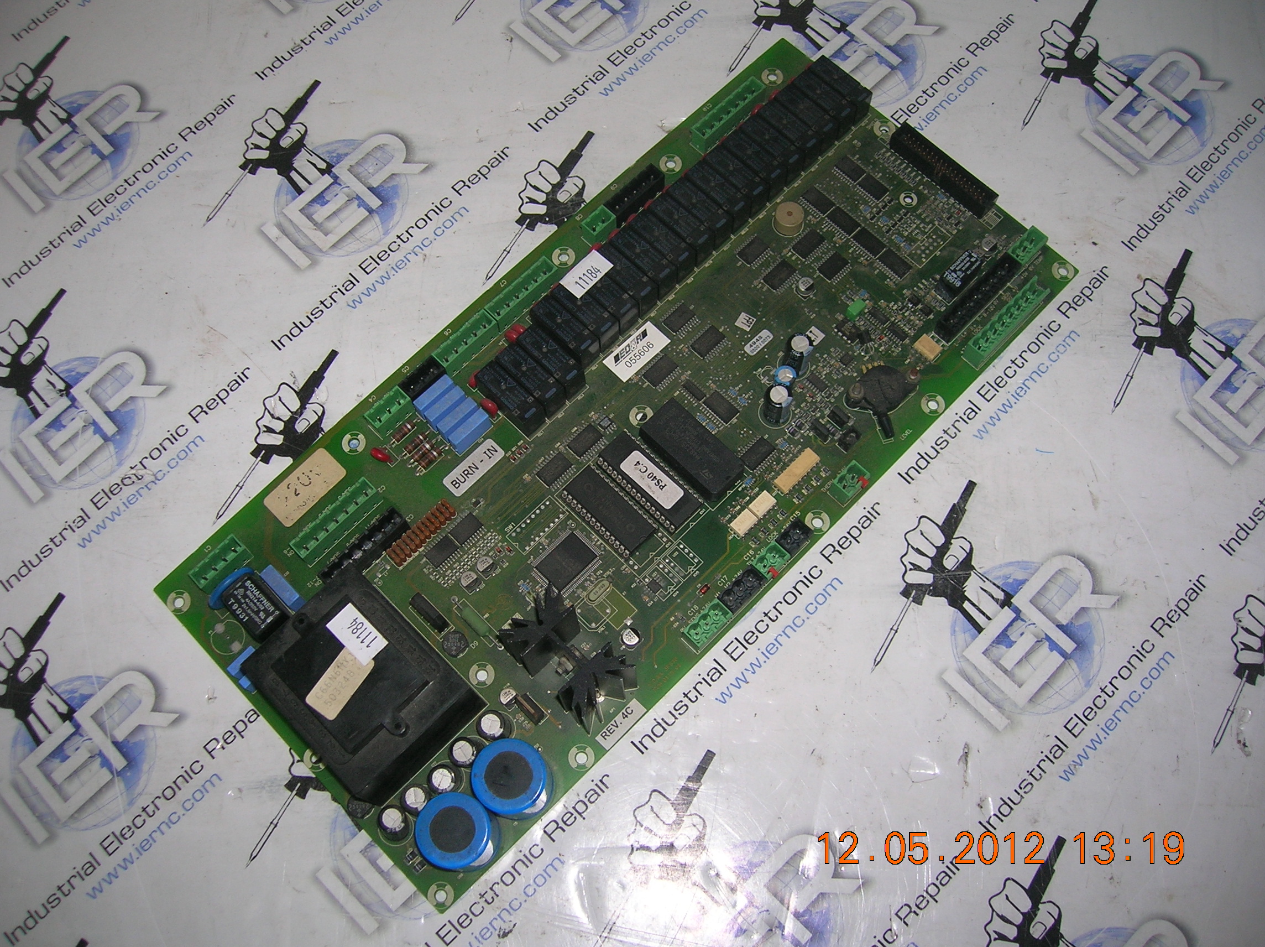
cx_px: 632
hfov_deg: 54.0
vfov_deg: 41.7
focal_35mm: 34
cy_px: 474
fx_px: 1241
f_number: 2.9
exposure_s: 1/60.1
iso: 50
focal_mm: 5.7
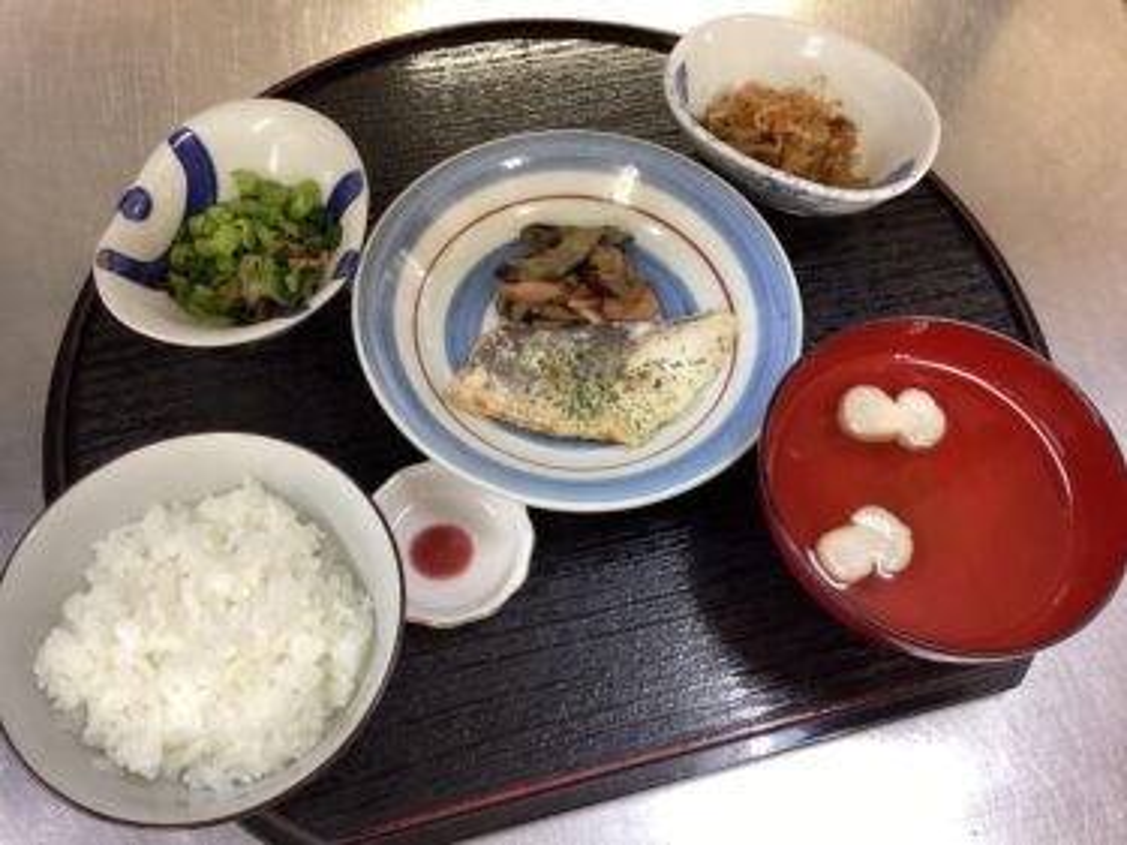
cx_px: 564
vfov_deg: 45.4
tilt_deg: -62.2
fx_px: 1009
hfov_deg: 58.4
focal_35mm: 31
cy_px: 422
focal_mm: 3.3
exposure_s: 1/50
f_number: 2.4
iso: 160
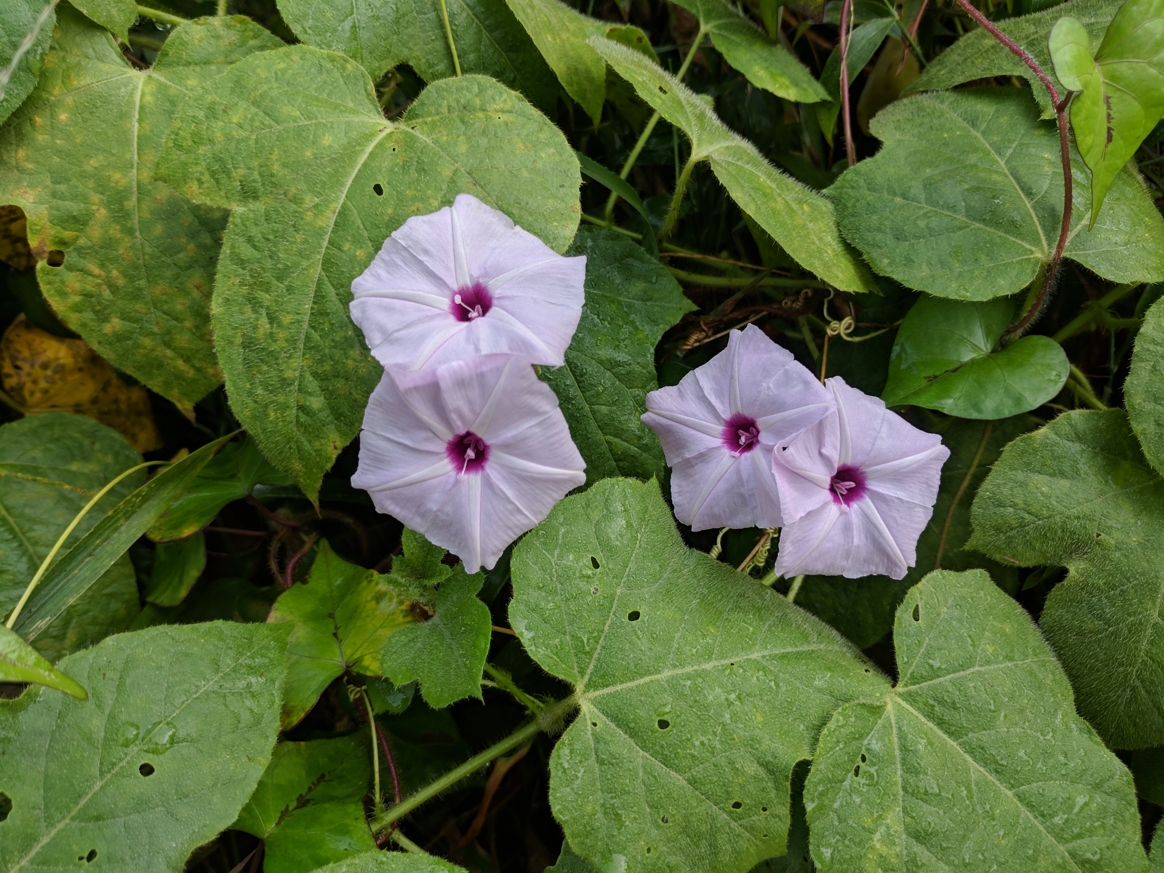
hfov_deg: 67.3
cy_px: 436
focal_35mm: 26
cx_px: 582
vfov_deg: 53.1
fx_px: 874
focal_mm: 4.67
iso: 50
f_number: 2
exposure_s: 1/286
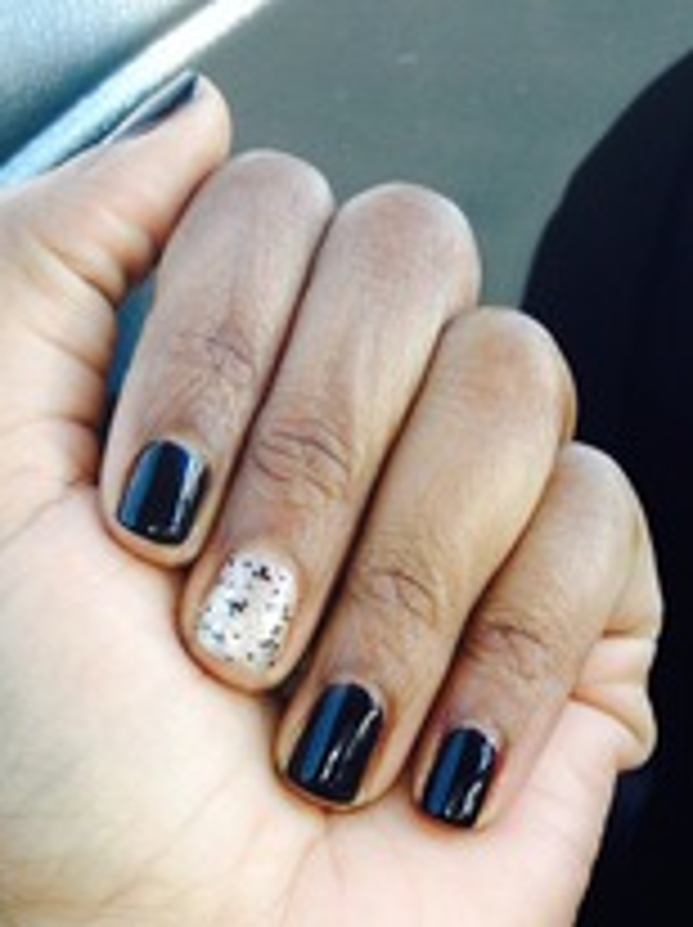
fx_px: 1819
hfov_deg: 21.6
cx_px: 342
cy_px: 824
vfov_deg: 27.6
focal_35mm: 68
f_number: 2.4
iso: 50
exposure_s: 1/177
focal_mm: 4.28
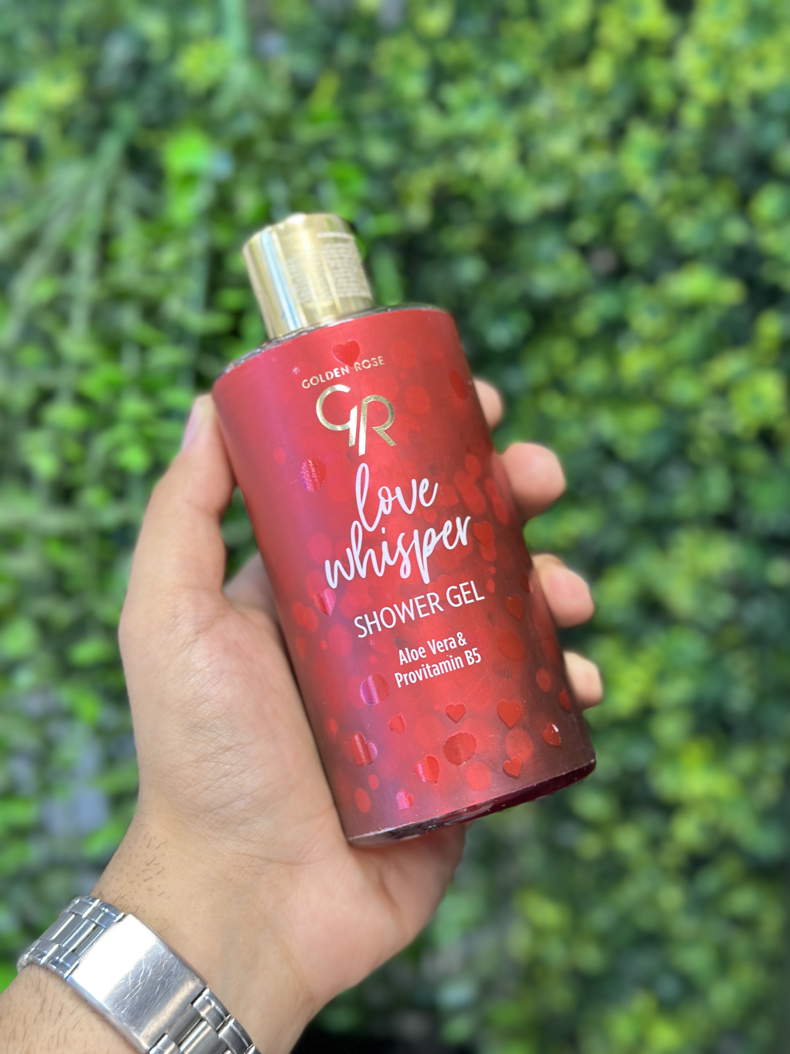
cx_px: 395
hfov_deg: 30.3
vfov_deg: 39.7
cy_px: 527
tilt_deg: -7.5
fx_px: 1461
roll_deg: -3.4
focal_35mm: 48
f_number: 1.78
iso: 125
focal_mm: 6.86
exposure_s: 1/50
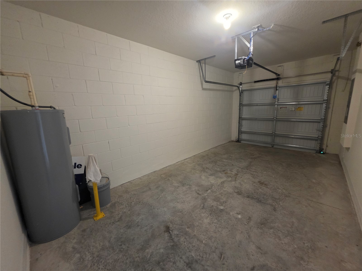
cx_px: 181
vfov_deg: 89.9
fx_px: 136
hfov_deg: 106.2
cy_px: 136
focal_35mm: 13
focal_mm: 2.2
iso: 640
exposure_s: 1/60
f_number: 1.9
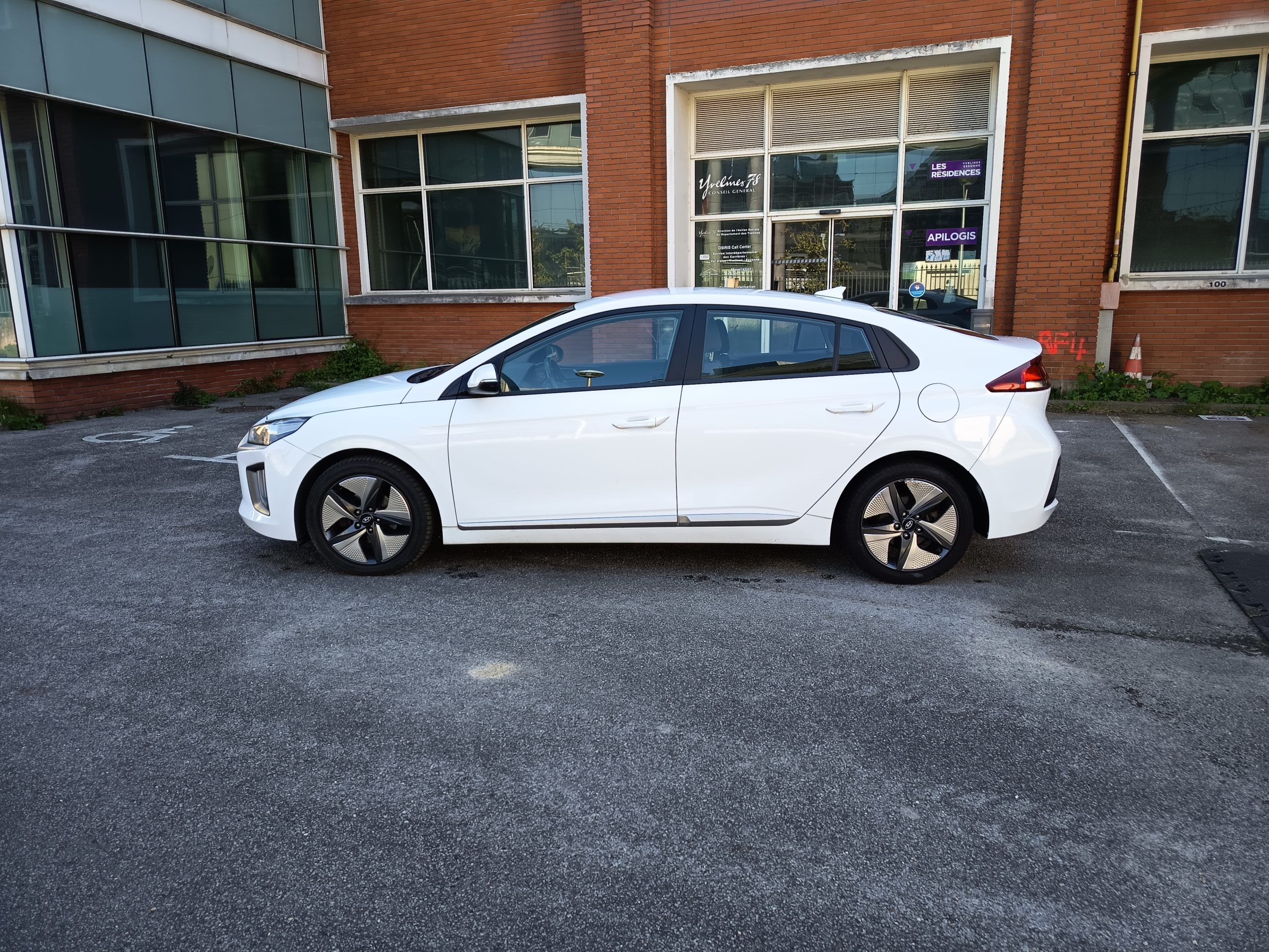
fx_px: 880
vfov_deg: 56.8
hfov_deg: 71.6
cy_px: 476
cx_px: 634
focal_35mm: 24
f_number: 1.7
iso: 60
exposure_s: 1/100
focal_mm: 5.24
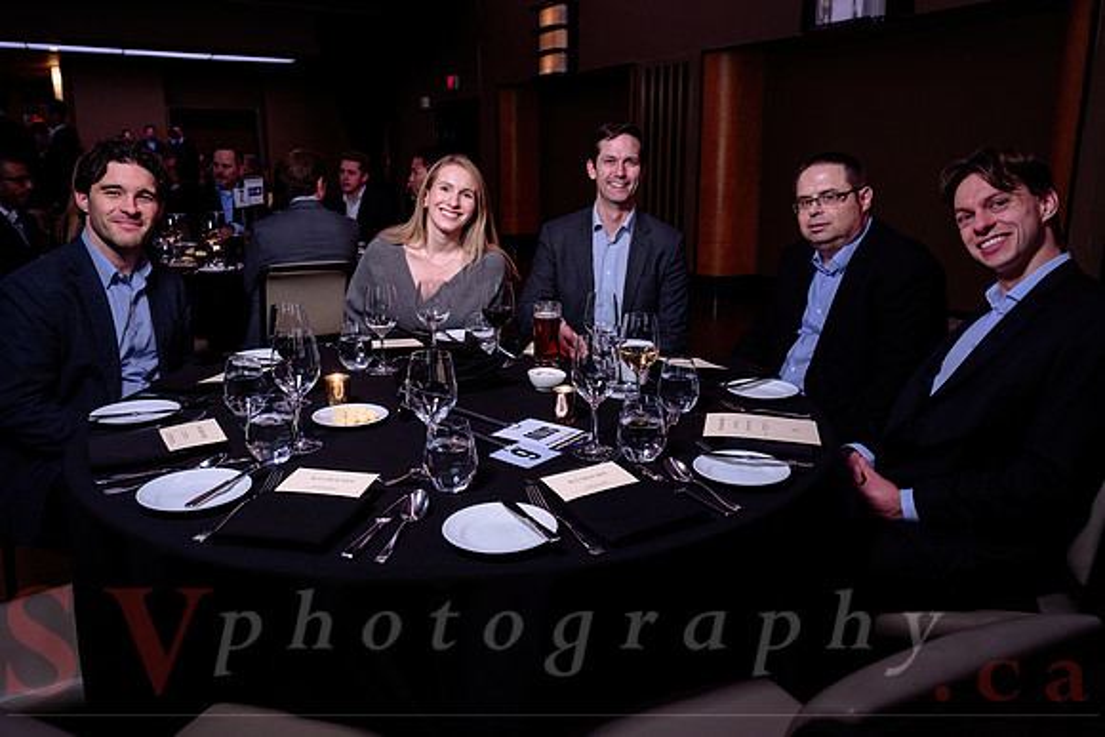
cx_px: 577
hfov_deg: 67.2
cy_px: 349
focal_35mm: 27
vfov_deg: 47.8
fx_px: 831
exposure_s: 1/40
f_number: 4
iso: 800
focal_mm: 24
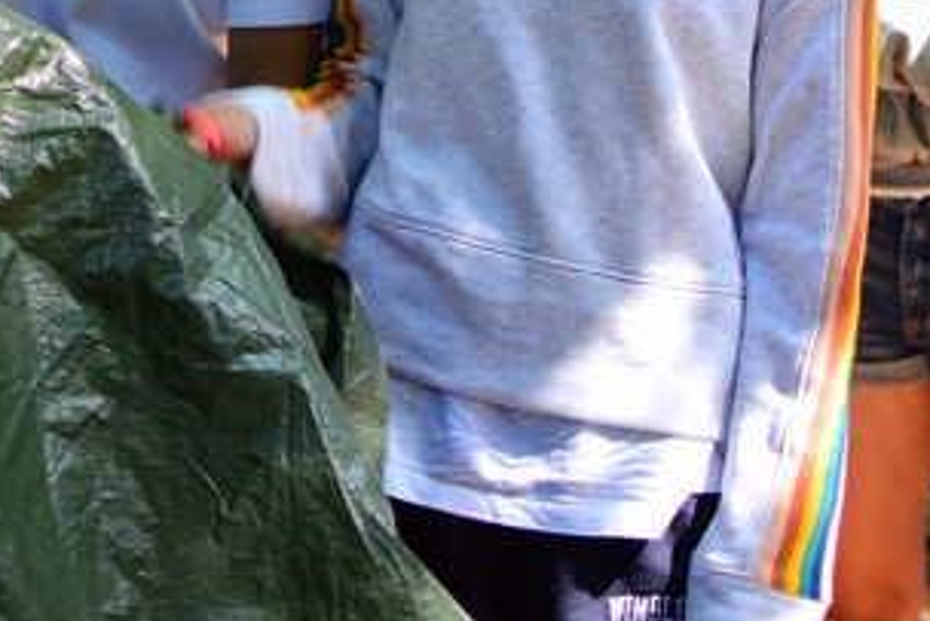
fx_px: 4566
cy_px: -338
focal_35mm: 177
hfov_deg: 11.5
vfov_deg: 7.6
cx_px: 37
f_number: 1.8
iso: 200
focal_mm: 35
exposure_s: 1/250
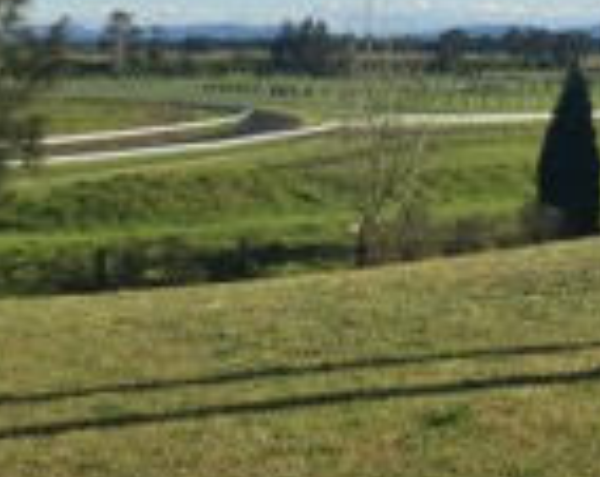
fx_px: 1843
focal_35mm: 104
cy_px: -257
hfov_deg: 18.5
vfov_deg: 13.8
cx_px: 338
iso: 32
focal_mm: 4.15
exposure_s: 1/1647
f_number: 2.2
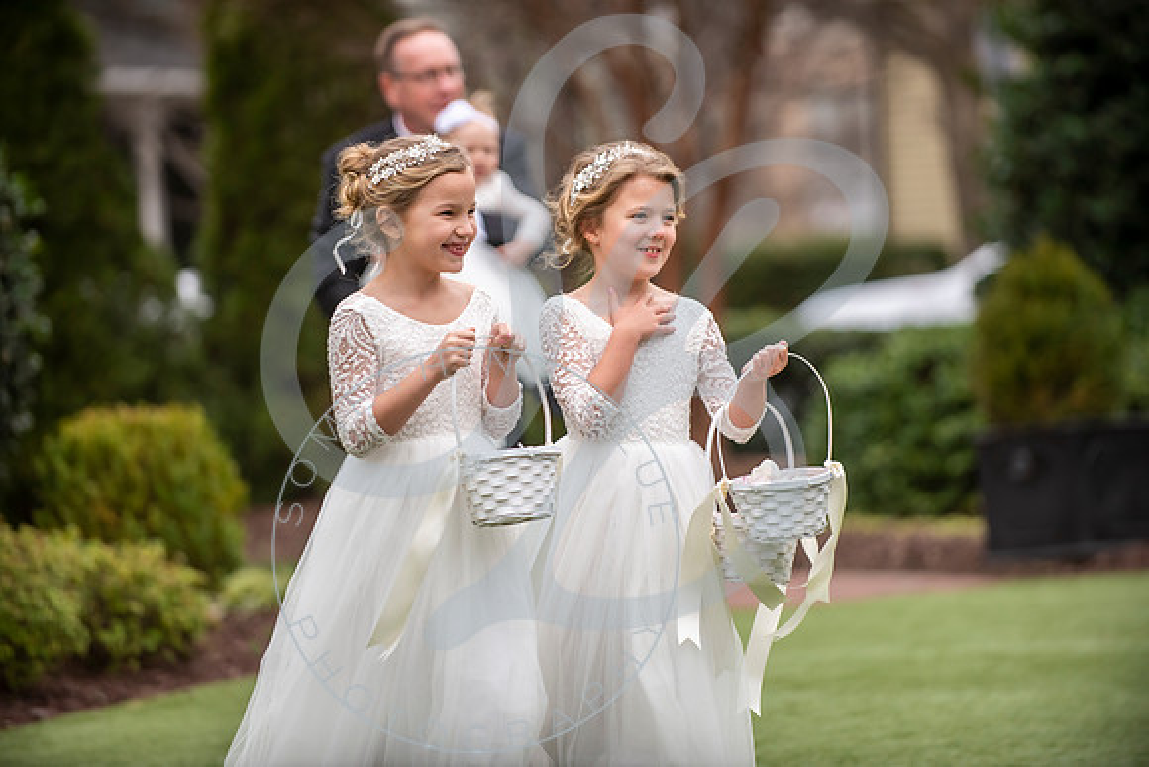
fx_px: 5427
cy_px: 384
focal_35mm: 170
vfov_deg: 8.1
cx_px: 574
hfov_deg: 12.1
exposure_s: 1/1000
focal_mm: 170
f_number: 2.8
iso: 640
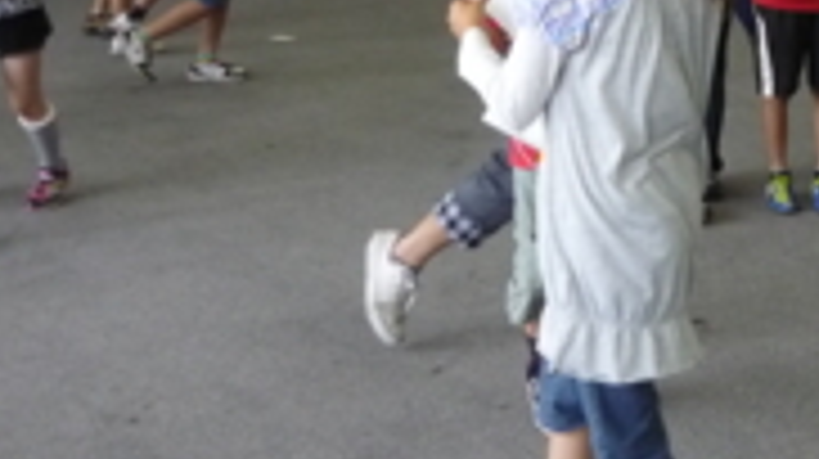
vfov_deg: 14.9
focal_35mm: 79
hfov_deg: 25.9
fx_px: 1714
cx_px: 752
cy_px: -45
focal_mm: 5.5
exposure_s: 1/200
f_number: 2.8
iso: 400
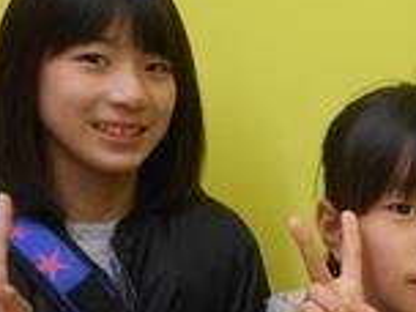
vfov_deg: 14.8
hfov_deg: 17.2
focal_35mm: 99
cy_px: 274
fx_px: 1190
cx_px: 681
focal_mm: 4.5
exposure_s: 1/30
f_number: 3.7
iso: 200
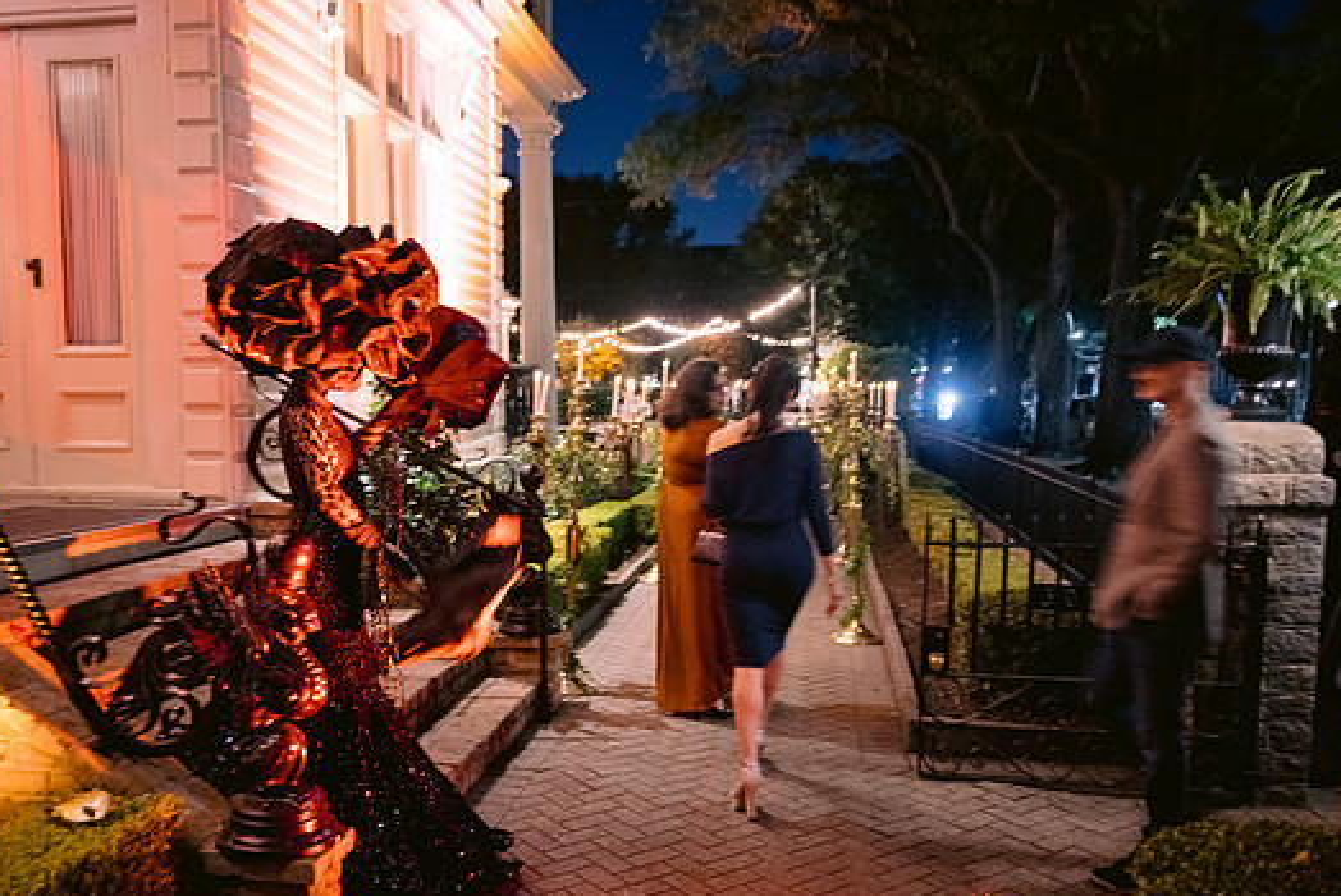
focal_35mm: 31
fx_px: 1155
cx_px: 630
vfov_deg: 42.3
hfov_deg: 60.2
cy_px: 488
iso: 1600
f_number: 2.8
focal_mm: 28
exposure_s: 1/15
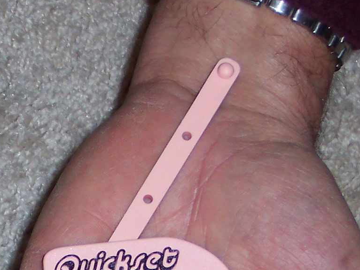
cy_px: 354
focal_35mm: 260
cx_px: -16
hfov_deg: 7.6
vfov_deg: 5.7
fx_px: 2703
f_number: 4
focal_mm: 15.2
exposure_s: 1/90
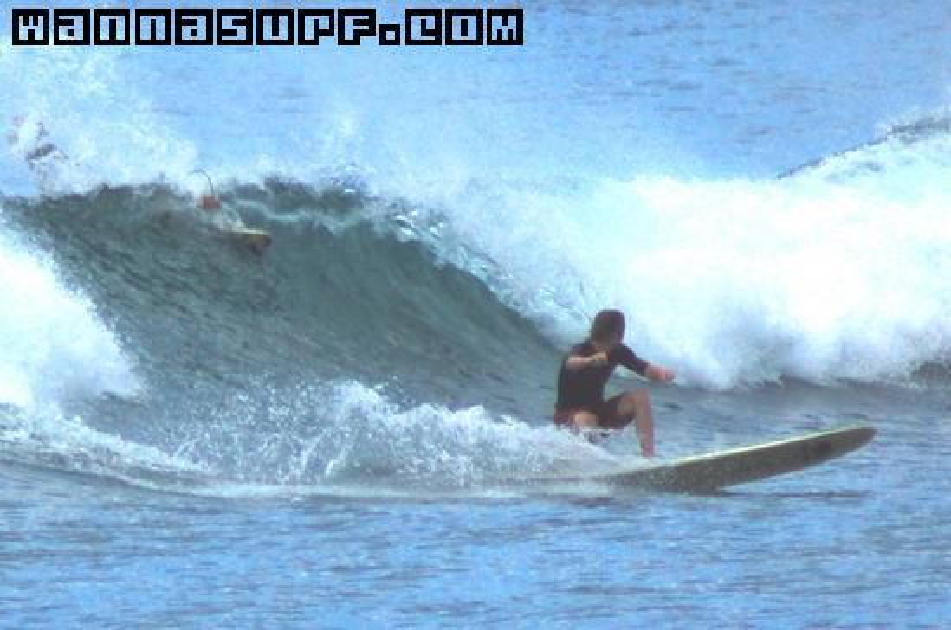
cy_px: 315
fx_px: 11867
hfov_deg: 4.6
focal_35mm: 450
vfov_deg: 3.0
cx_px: 476
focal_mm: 300
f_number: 5.6
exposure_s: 1/4000
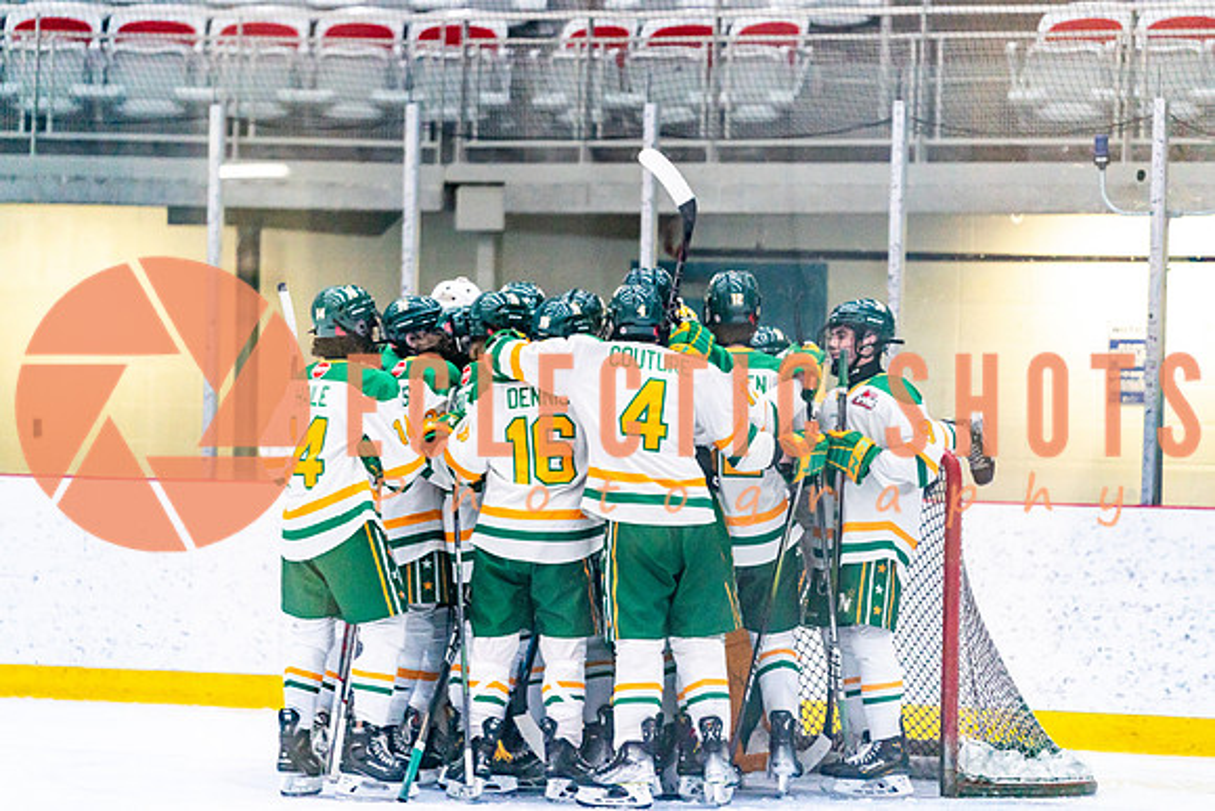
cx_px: 608
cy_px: 406
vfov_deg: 6.9
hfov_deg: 10.3
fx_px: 6751
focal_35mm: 200
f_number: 2.8
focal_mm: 200
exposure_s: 1/1250
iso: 3200
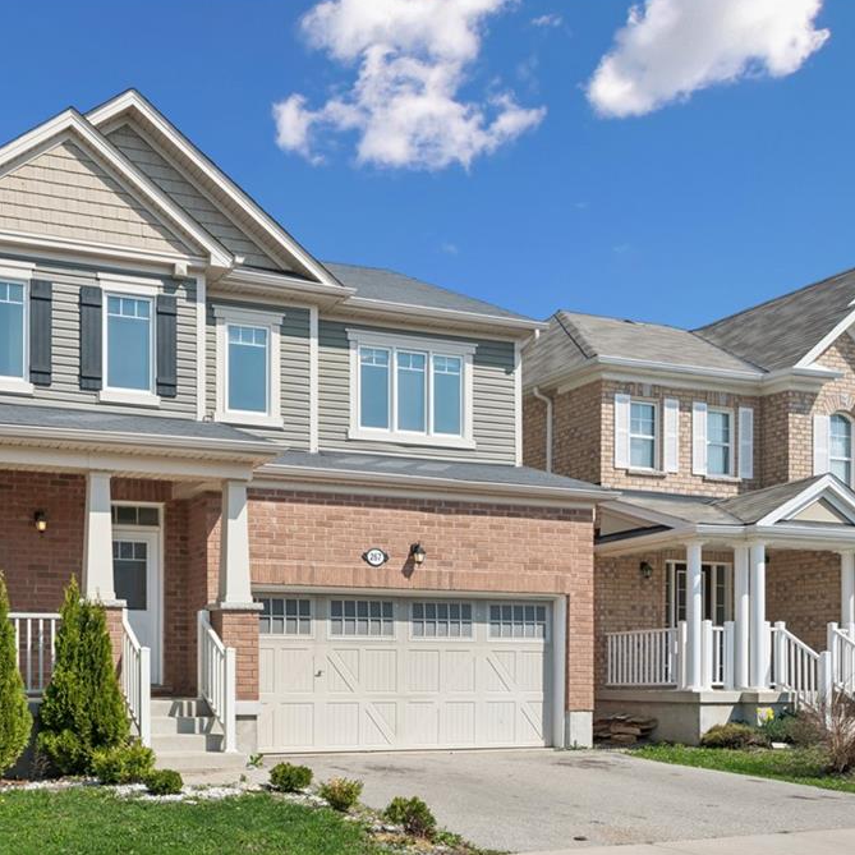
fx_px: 1090
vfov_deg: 42.8
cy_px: 422
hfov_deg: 41.9
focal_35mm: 39
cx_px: 243
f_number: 16
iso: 200
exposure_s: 1/400
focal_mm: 30
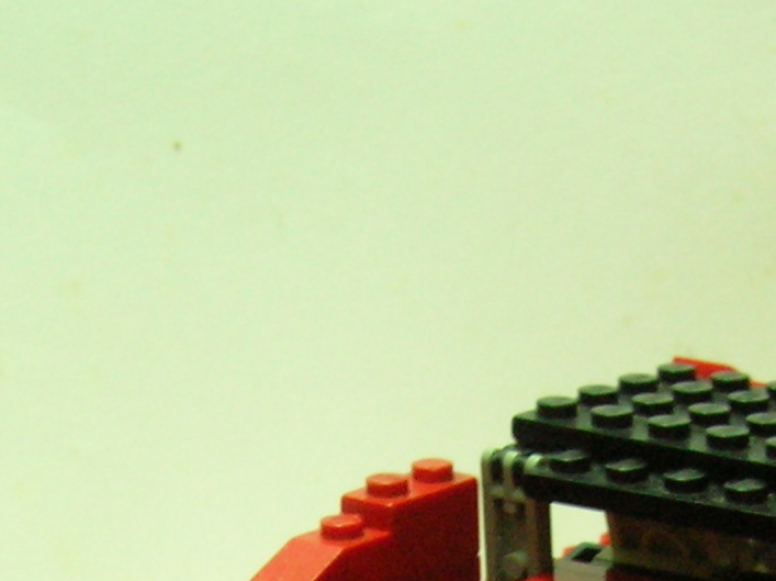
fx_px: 2755
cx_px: 564
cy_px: 867
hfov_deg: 16.0
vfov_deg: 11.5
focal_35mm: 123
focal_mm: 6.4
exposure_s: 1/3.9
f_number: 3
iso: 149
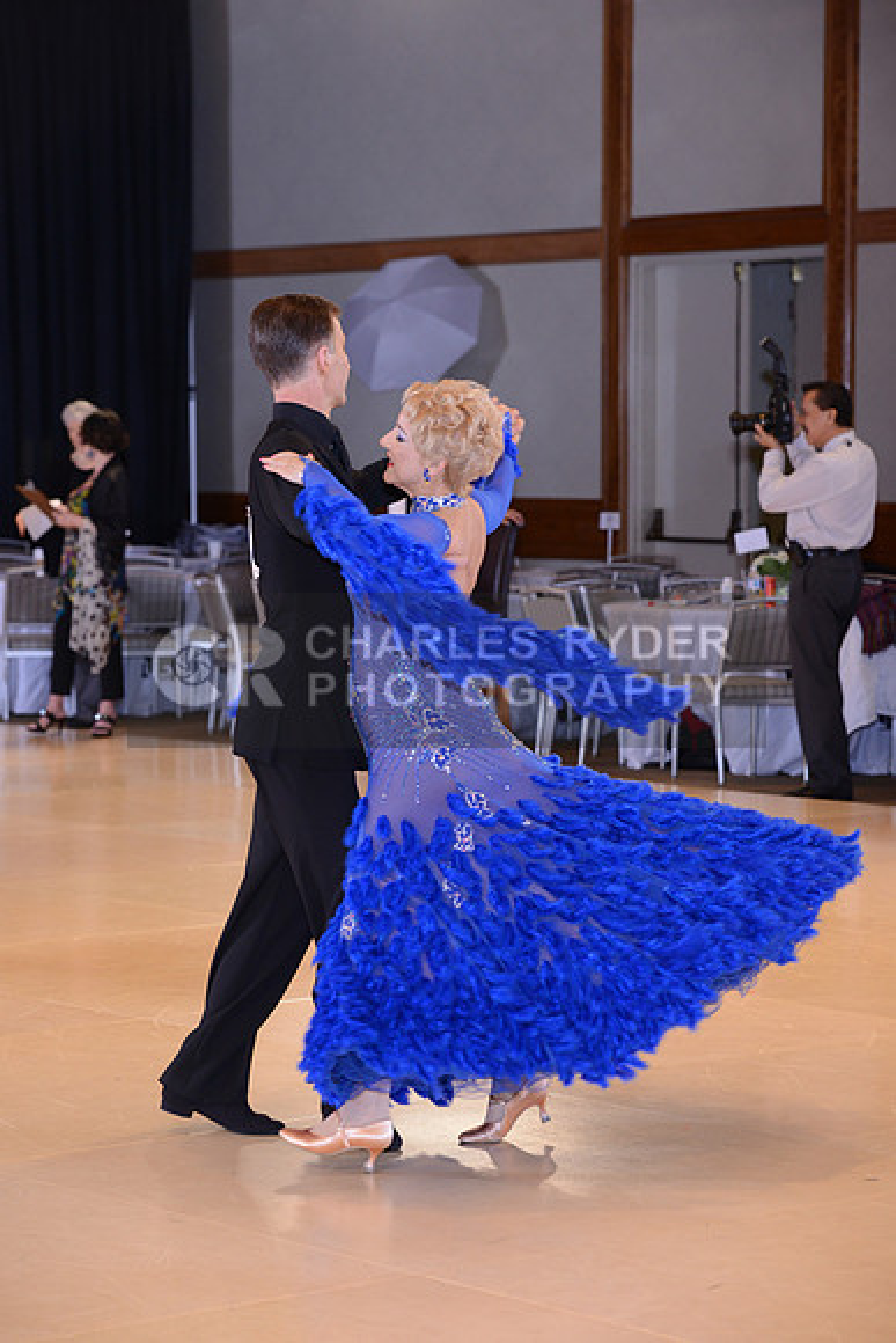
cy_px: 672
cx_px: 448
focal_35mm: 116
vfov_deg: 17.6
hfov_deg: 11.8
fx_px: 4328
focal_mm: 116
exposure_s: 1/250
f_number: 5.6
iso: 1250
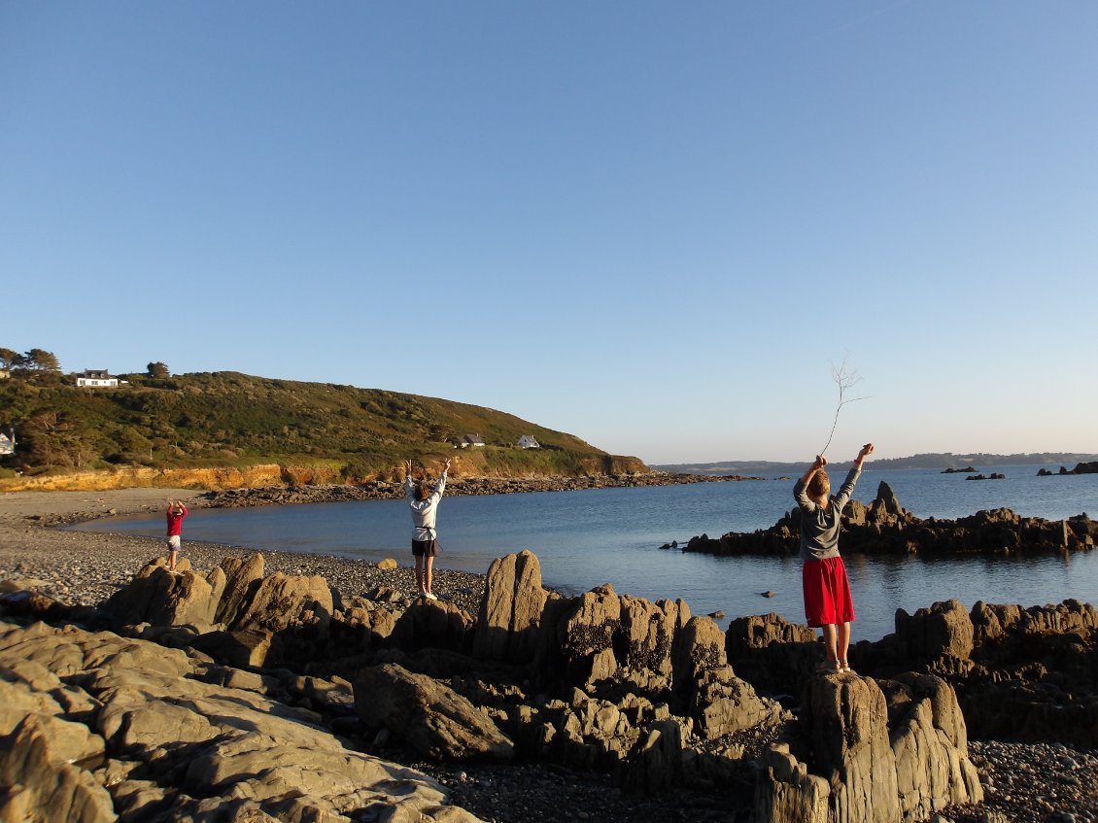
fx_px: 856
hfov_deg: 65.3
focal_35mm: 27
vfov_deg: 51.3
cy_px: 412
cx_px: 549
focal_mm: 4.9
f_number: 3
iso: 100
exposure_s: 1/685
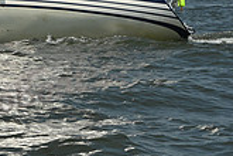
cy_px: -101
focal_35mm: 246
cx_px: -147
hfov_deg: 8.1
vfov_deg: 5.5
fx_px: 1592
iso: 320
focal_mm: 70
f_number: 11
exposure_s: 1/1250
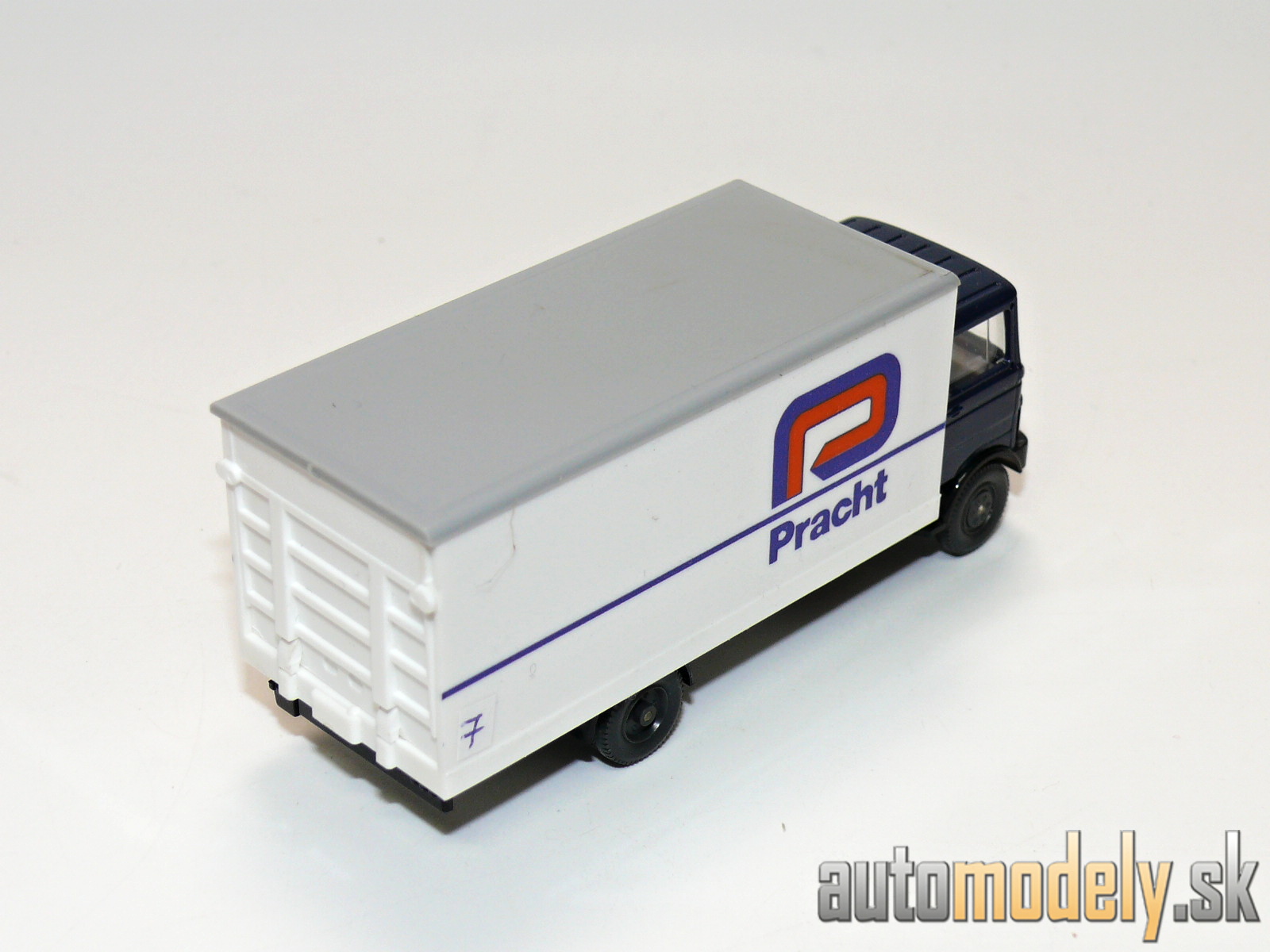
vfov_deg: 19.9
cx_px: 635
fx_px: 2715
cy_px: 476
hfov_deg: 26.3
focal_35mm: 74
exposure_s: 1/30
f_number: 4
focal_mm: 11.2
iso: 100
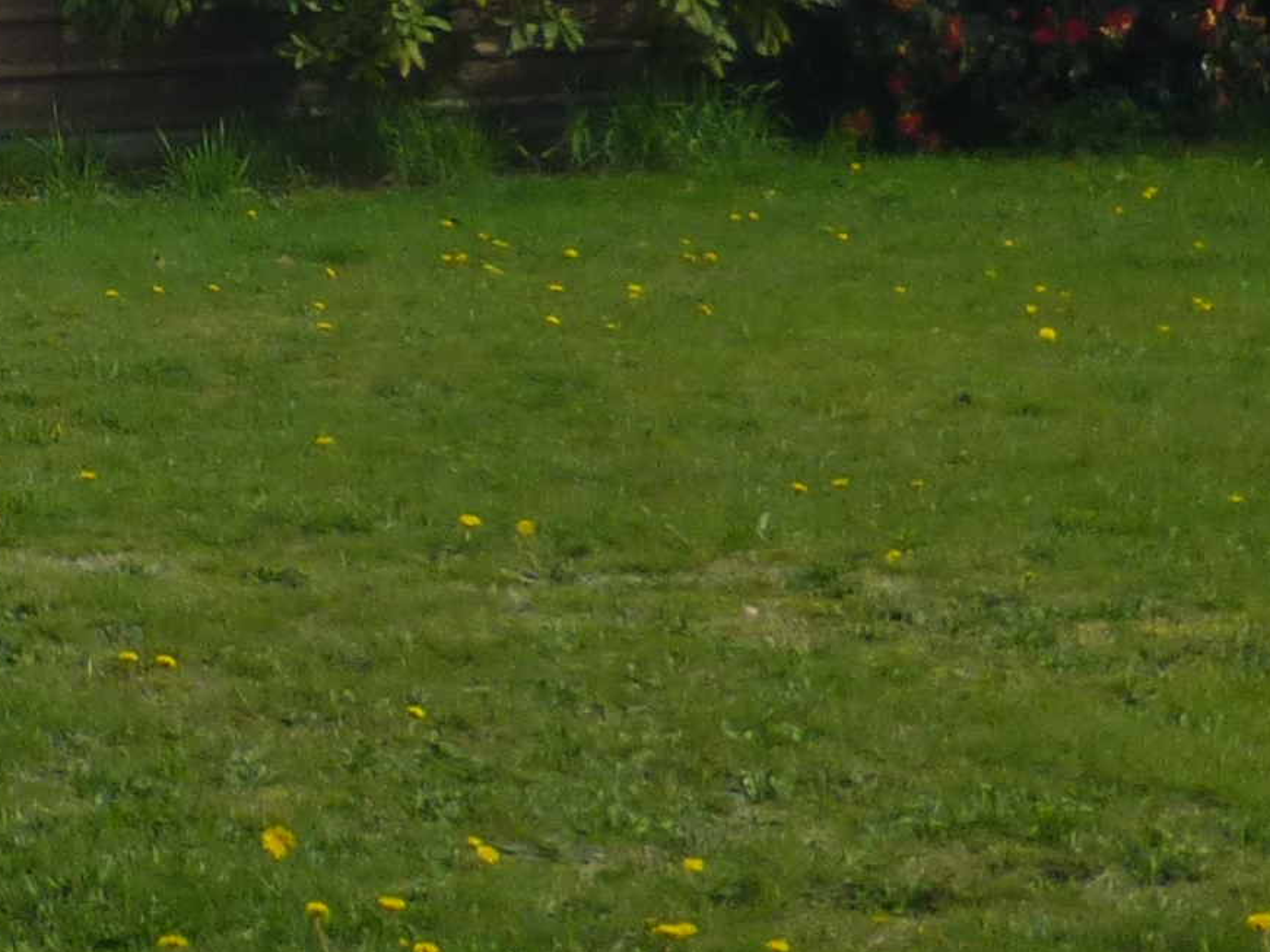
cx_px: -512
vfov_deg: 9.8
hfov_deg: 12.7
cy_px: -146
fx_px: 5465
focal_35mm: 149
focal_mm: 5.4
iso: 100
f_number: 4
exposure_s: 1/800
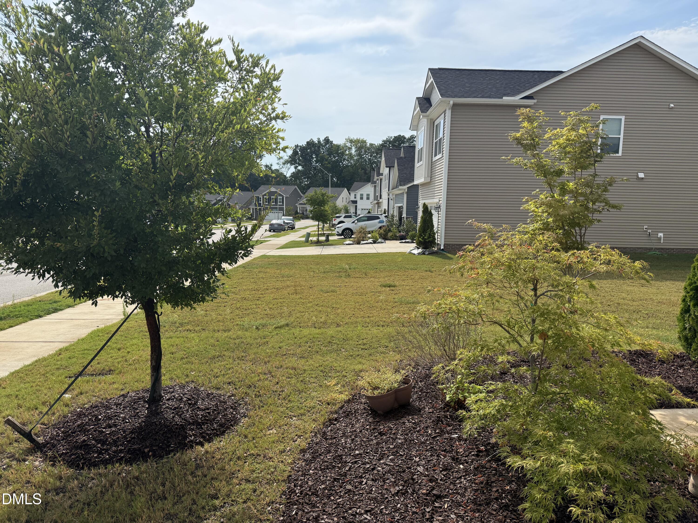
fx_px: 484
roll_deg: -1.7
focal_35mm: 24
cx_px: 349
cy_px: 262
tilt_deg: -5.6
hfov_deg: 71.6
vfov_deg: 56.8
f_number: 1.78
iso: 125
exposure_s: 1/7353
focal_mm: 6.76
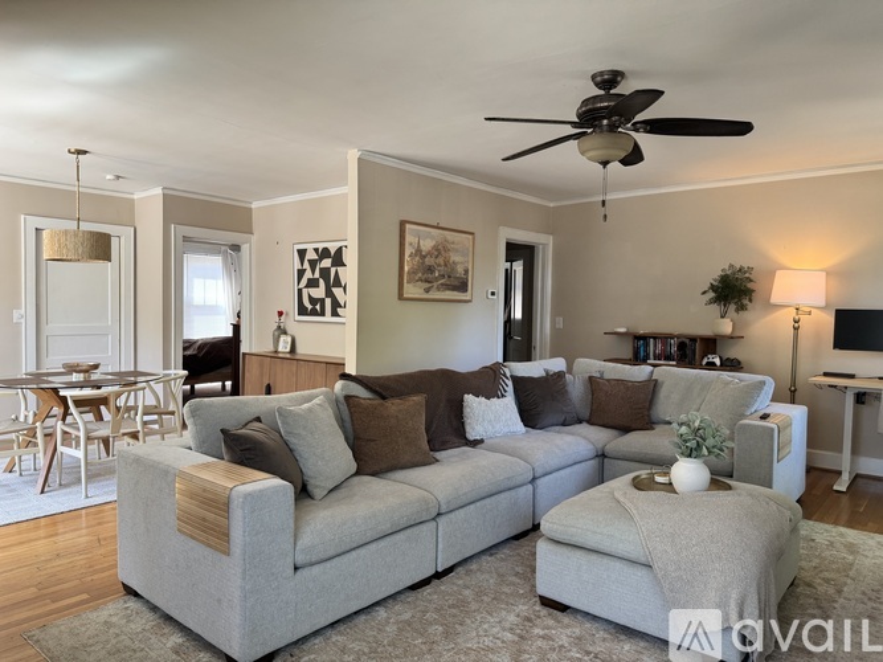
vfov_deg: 56.8
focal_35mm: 24
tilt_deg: -1.7
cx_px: 442
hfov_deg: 71.6
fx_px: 612
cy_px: 331
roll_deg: -0.9
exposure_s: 1/120
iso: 160
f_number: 1.78
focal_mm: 6.76
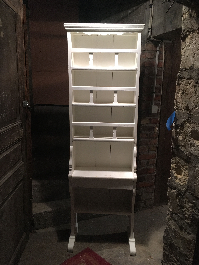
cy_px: 132
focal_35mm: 29
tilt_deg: -14.5
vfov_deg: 61.7
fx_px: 222
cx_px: 100
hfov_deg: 48.2
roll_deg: -0.9
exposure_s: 1/17
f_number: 2.2
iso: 200
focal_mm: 4.15
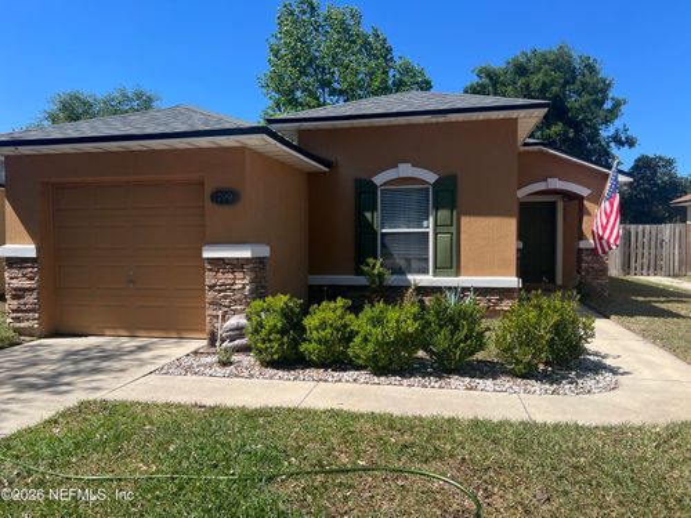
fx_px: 519
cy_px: 259
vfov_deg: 53.1
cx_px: 346
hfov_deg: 67.3
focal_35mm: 26
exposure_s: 1/2994
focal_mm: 5.7
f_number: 1.5
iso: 50
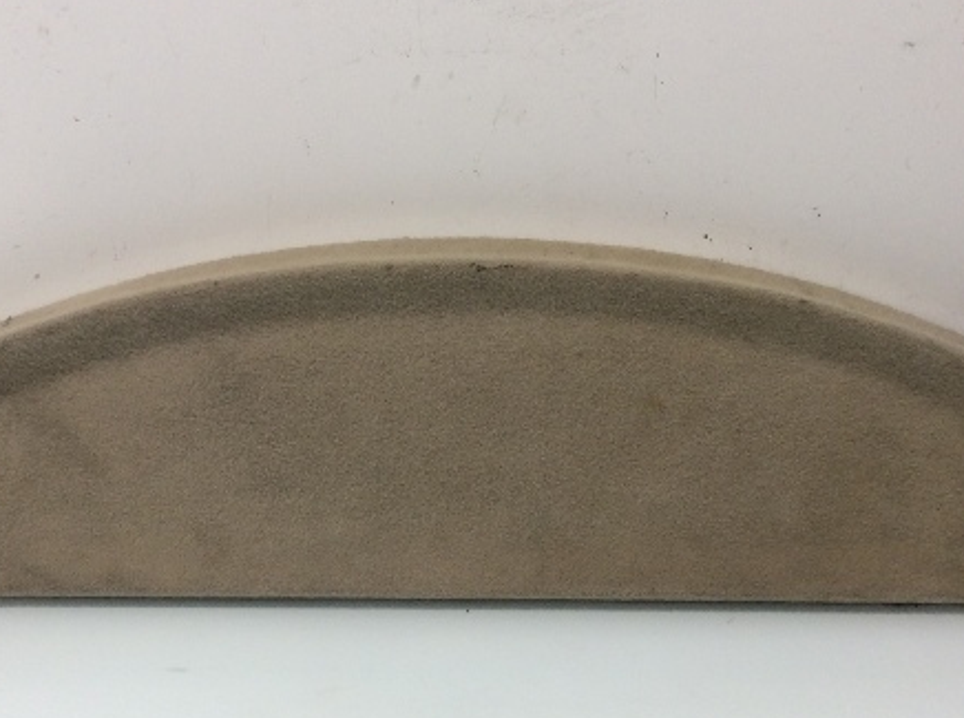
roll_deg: +0.2
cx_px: 467
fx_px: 1306
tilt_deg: -28.0
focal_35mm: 47
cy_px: 464
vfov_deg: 30.6
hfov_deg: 40.5
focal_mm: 3.3
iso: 40
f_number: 2.4
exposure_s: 1/60
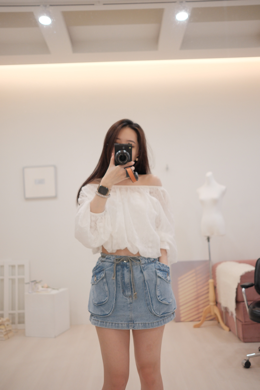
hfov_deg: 37.9
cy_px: 195
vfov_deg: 54.4
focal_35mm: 35
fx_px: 379
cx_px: 130
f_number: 2
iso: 800
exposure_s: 1/250
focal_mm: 23
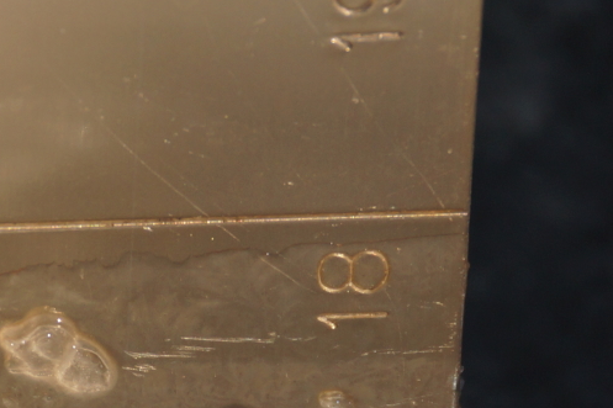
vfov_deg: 1.8
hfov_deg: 2.7
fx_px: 12851
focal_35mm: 755
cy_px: 406
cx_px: 218
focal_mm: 250
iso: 125
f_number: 6.3
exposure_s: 1/400
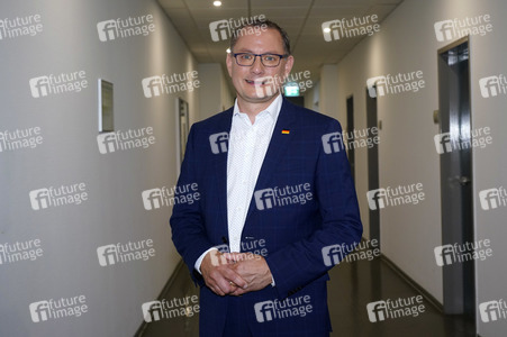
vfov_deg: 31.8
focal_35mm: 42
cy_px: 168
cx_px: 254
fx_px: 591
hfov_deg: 46.4
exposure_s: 1/60
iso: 2000
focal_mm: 42
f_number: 5
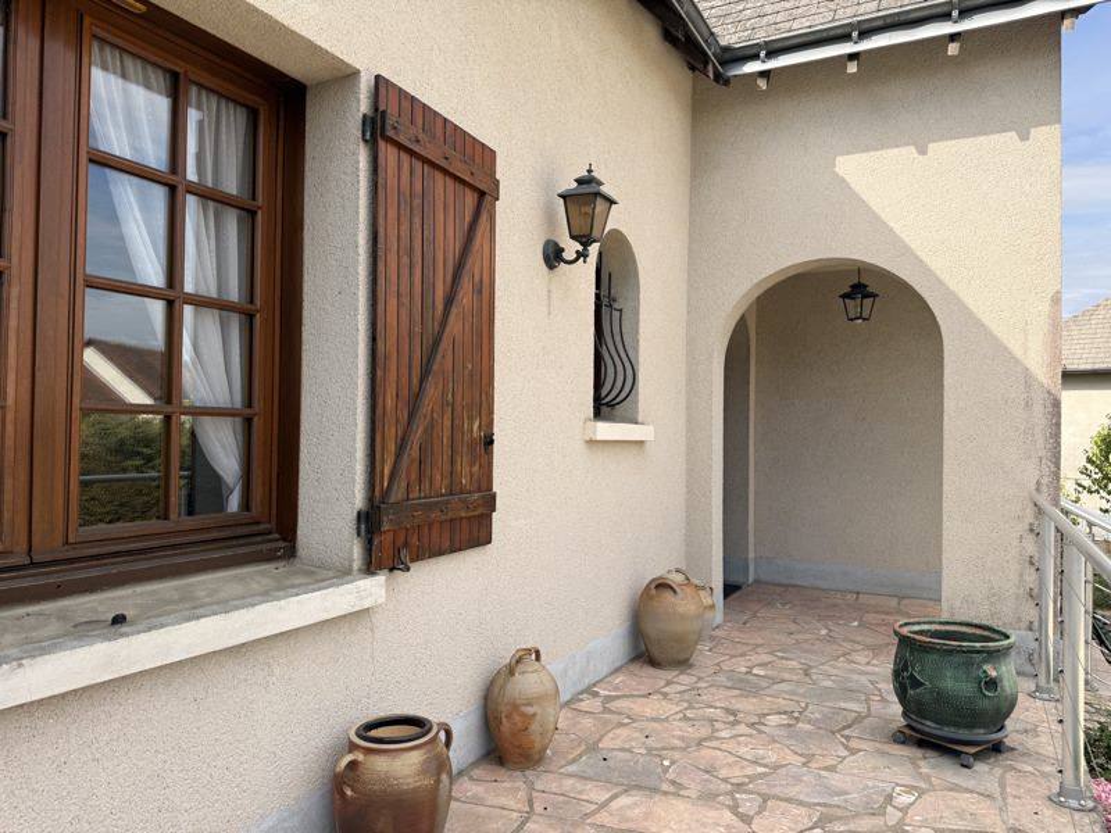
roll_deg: -0.9
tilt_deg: +1.4
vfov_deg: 56.8
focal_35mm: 24
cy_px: 416
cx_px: 556
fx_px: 770
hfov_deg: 71.6
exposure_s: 1/2611
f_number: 1.78
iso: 80
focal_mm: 6.76
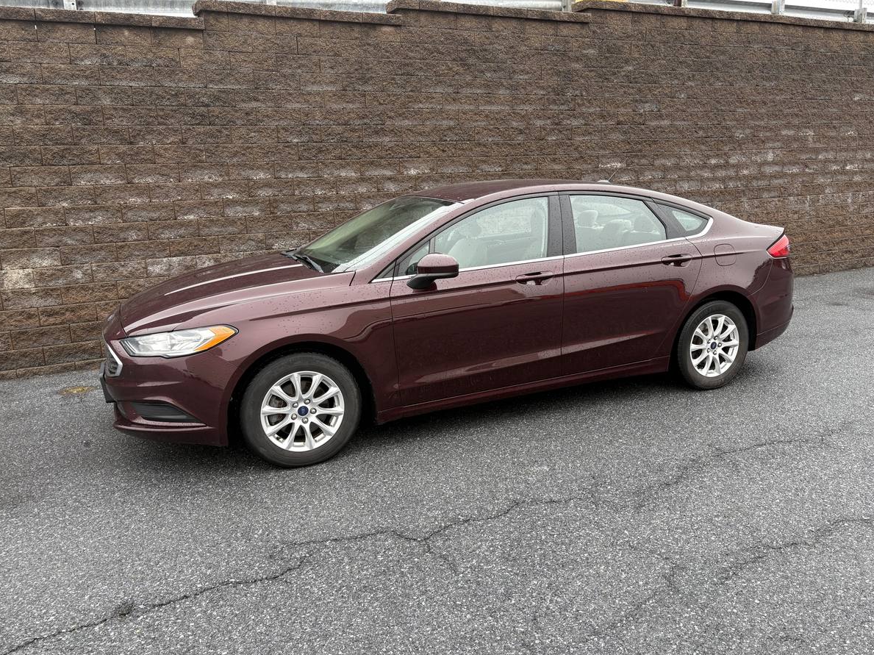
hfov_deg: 63.4
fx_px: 707
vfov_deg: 49.7
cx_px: 465
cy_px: 328
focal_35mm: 28
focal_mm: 5.96
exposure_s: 1/152
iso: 50
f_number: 1.6
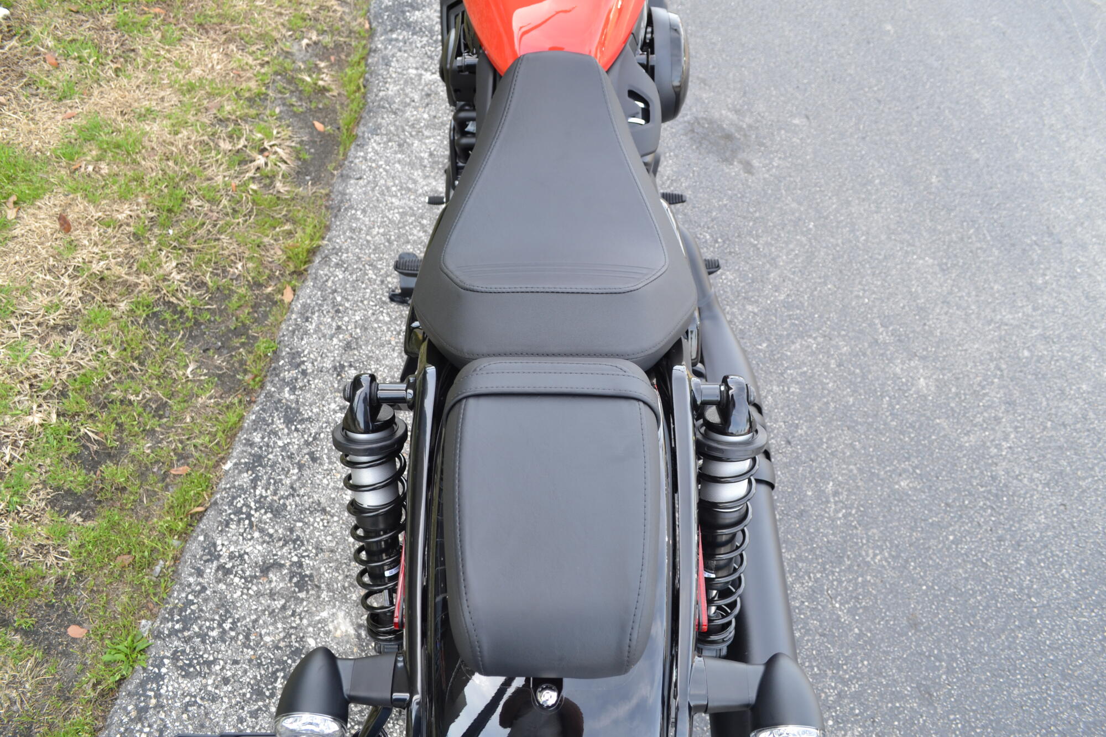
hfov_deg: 67.4
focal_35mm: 27
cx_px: 553
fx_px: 829
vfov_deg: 47.9
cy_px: 368
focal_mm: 18
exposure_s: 1/125
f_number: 5.6
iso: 250
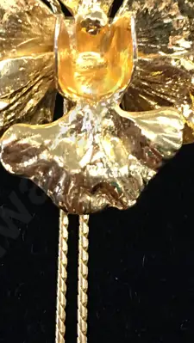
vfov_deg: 26.1
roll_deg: +1.9
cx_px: 79
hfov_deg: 14.9
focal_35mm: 81
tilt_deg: -17.5
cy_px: 127
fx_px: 739
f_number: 2.2
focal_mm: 4.15
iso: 100
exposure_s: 1/10
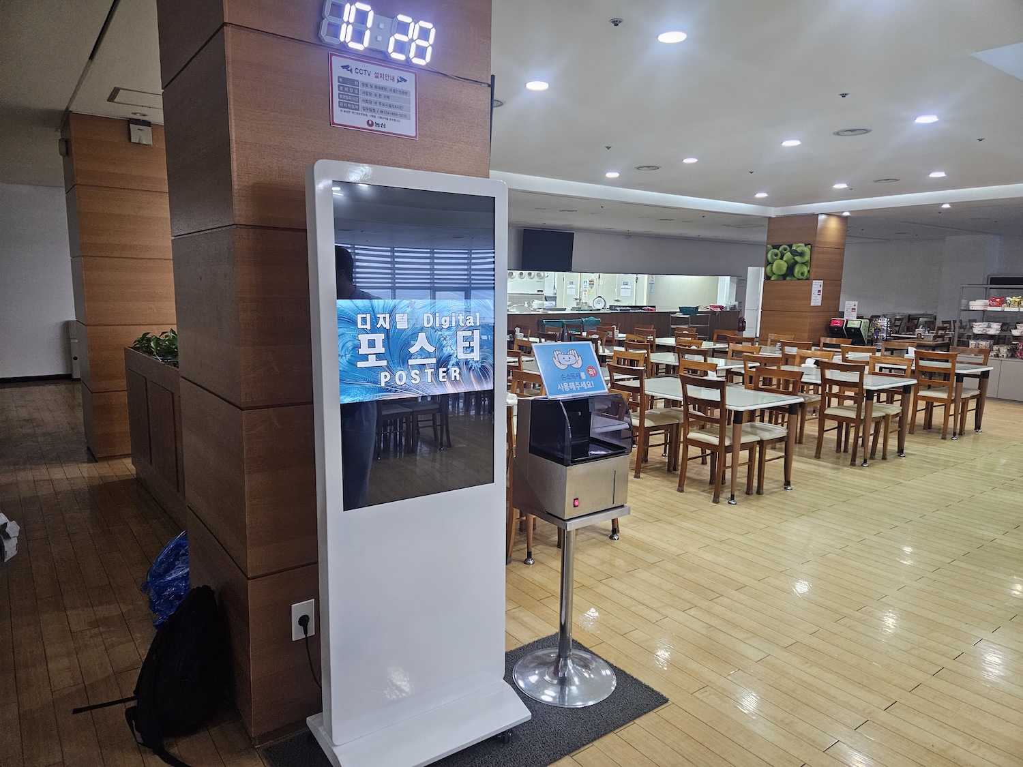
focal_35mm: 23
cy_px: 384
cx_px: 512
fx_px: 680
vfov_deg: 58.9
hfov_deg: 73.9
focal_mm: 5.4
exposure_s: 1/120
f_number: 1.8
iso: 400
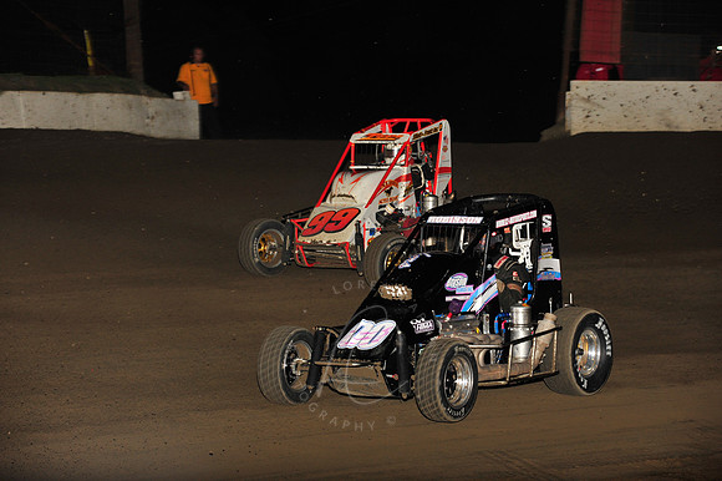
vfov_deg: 11.0
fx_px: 2505
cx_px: 361
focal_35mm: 125
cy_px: 240
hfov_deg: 16.4
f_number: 6.3
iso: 800
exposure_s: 1/320
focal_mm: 125
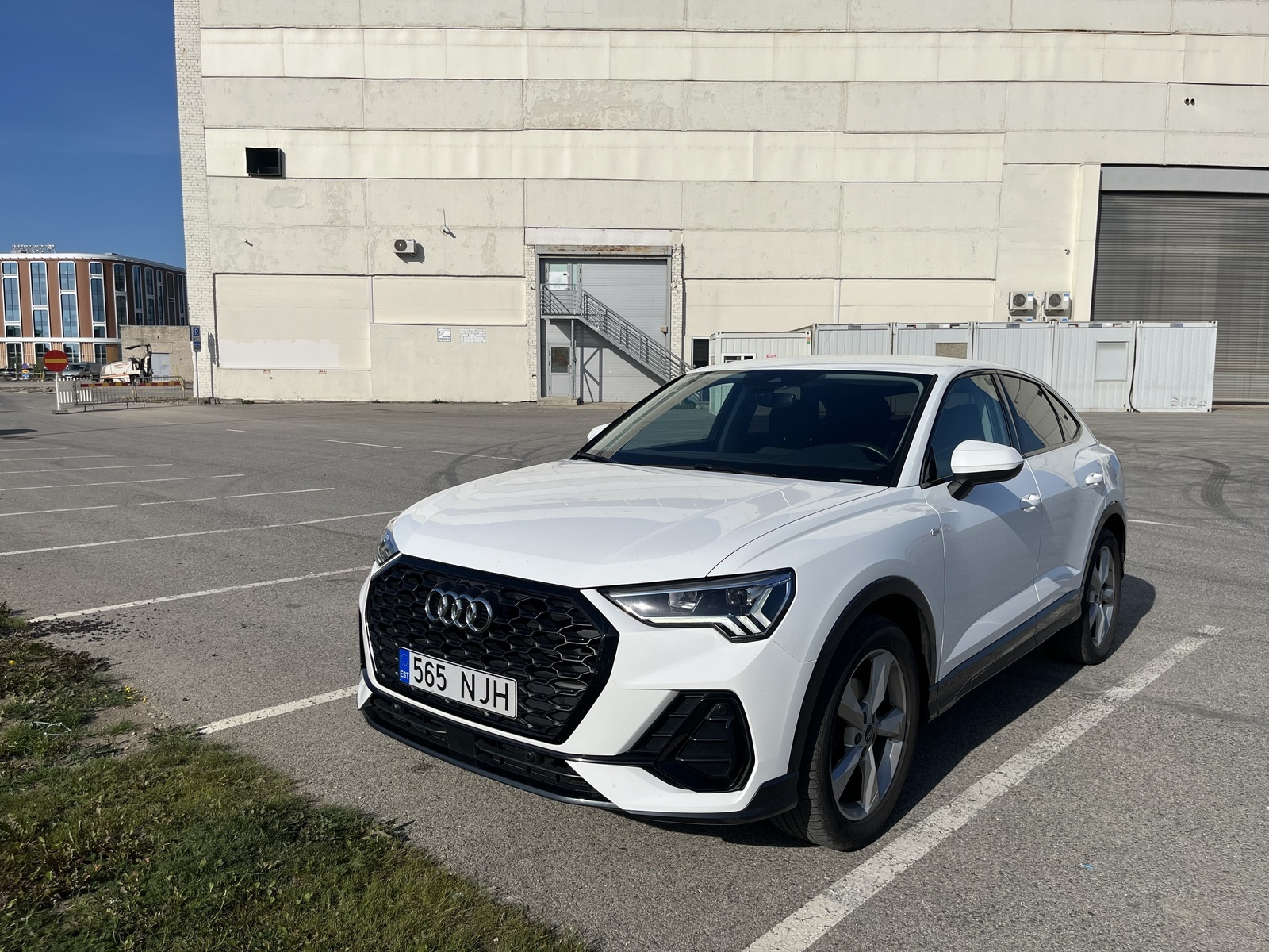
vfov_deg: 53.1
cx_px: 634
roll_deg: -0.1
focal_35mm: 26
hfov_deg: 67.3
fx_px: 953
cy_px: 476
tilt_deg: -7.4
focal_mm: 5.1
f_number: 1.6
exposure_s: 1/8403
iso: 50
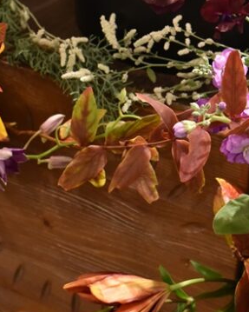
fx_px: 1235
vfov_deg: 14.4
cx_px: 223
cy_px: 123
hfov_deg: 11.4
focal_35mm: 134
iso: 5600
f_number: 5
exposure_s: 1/50
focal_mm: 50
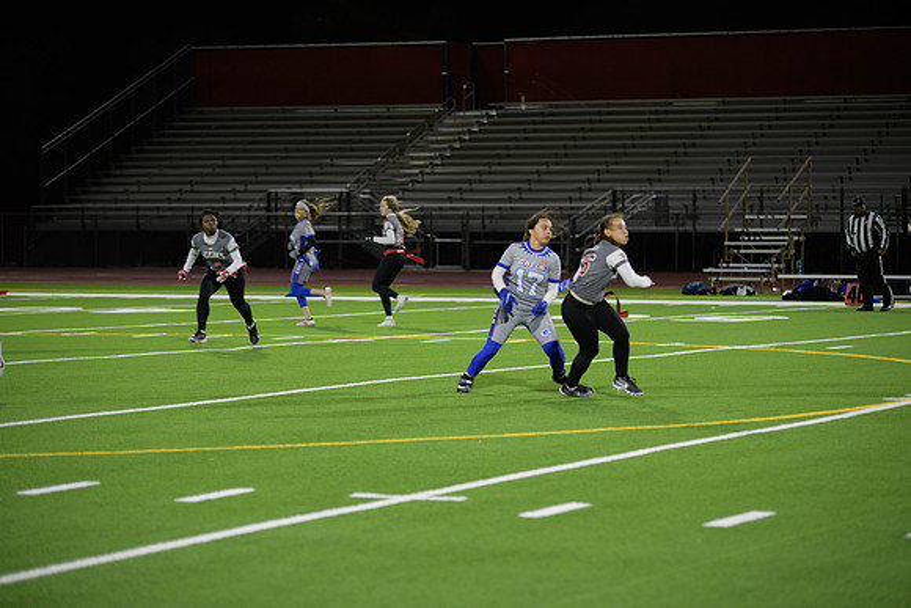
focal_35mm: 122
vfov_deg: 11.2
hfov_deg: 16.8
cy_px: 304
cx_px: 456
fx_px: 3088
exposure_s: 1/200
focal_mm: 122
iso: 900
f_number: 2.8
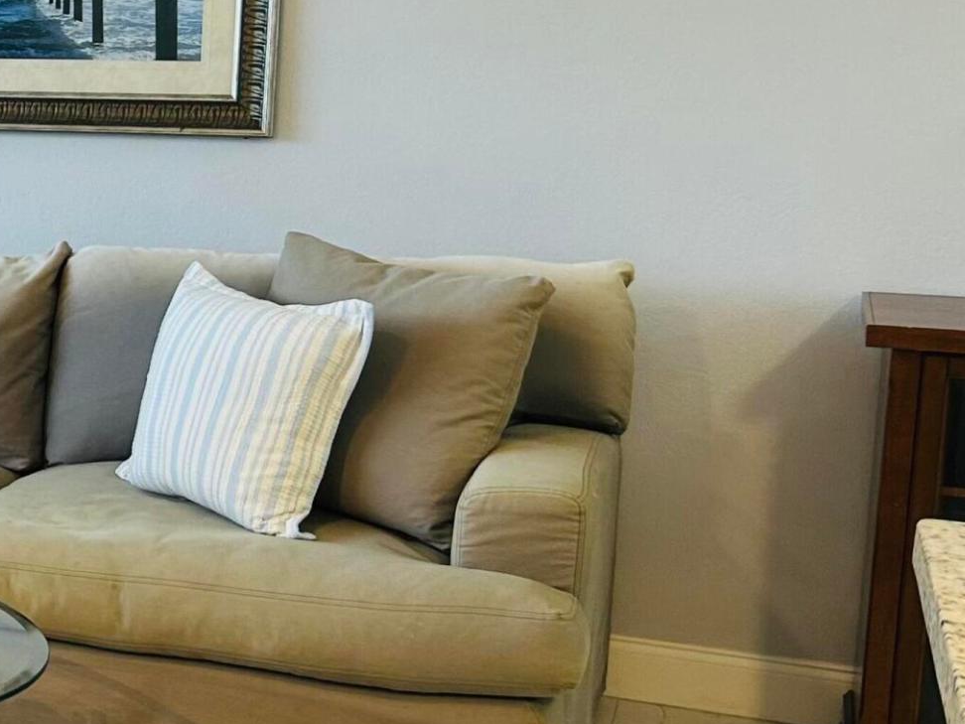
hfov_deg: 21.7
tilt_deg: -8.2
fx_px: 2147
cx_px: -425
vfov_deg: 19.1
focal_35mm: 77
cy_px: 308
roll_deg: -0.3
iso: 80
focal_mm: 5.7
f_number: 1.5
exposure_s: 1/60
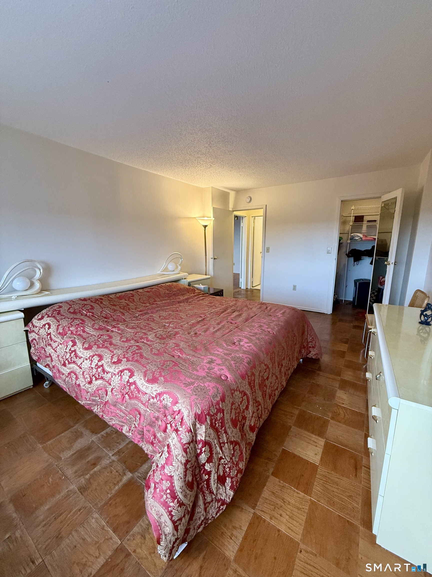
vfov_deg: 102.1
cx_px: 216
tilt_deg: -11.0
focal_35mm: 14
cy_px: 288
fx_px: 233
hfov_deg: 85.7
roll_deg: -0.9
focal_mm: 2.22
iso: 250
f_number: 2.2
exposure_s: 1/120
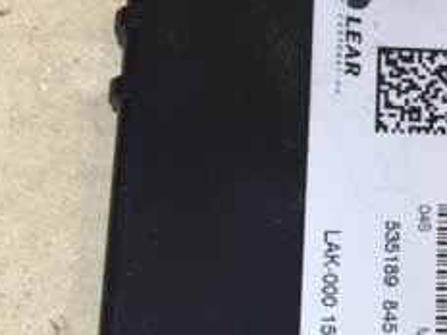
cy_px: 275
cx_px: 574
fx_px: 1033
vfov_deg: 18.2
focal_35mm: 80
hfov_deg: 22.0
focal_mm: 4.15
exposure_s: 1/33
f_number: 2.2
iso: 80
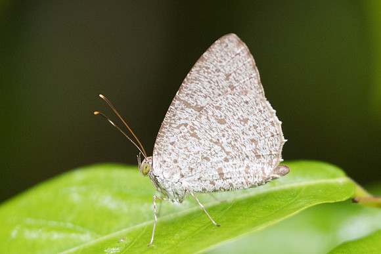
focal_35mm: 654
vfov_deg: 2.1
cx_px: 222
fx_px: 6927
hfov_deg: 3.2
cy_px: 119
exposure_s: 1/400
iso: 800
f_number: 3.3
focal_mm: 150
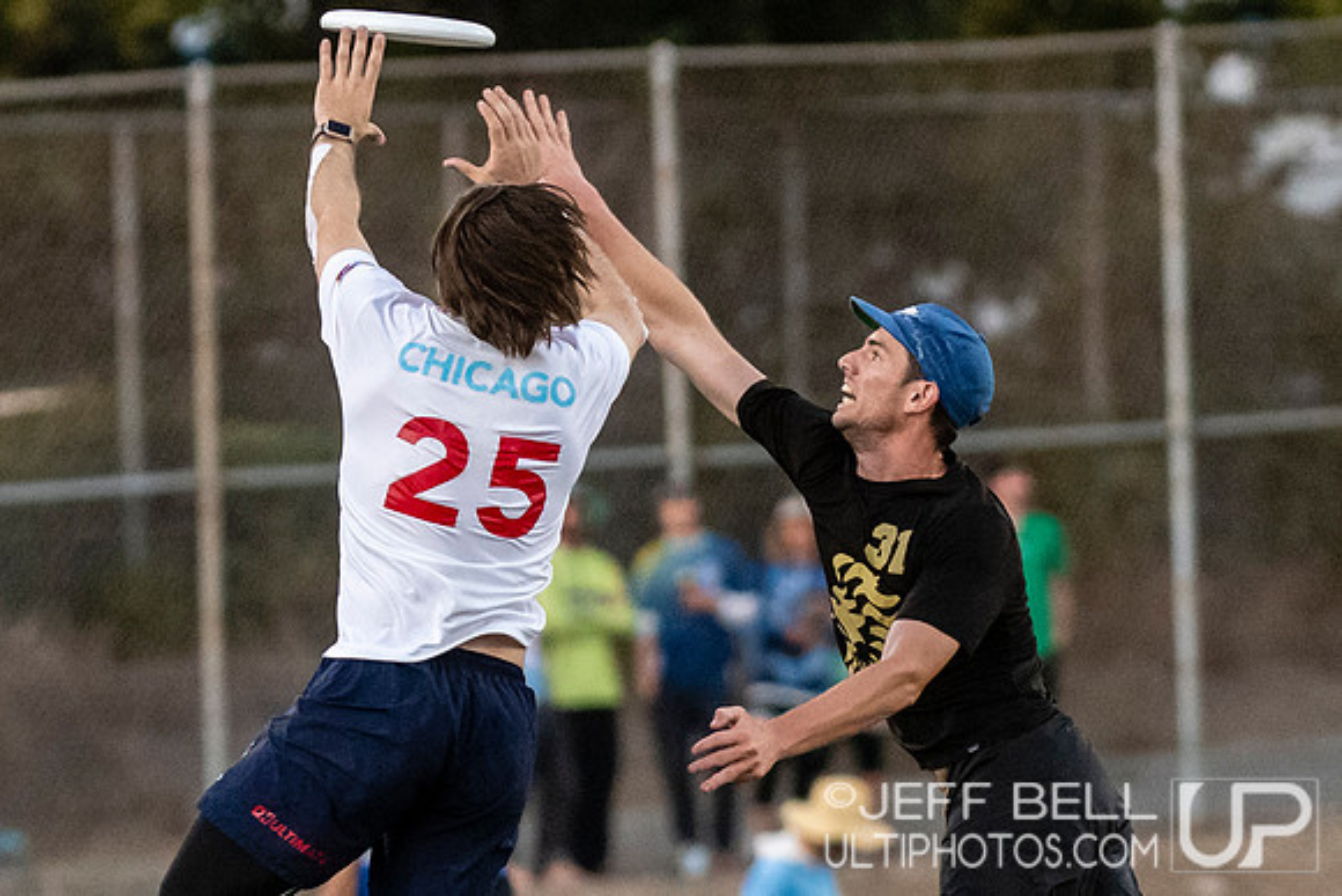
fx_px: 32408
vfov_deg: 1.6
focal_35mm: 869
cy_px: 857
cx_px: 506
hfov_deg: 2.4
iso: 4500
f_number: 4
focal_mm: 240
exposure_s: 1/1250
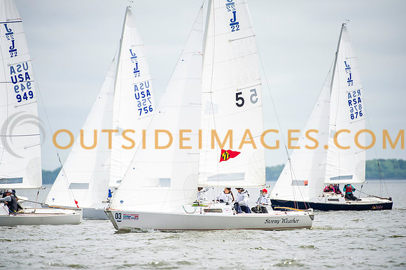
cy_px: 135
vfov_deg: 3.4
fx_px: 4569
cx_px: 203
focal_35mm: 405
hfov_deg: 5.1
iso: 500
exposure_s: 1/5000
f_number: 5
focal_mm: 400
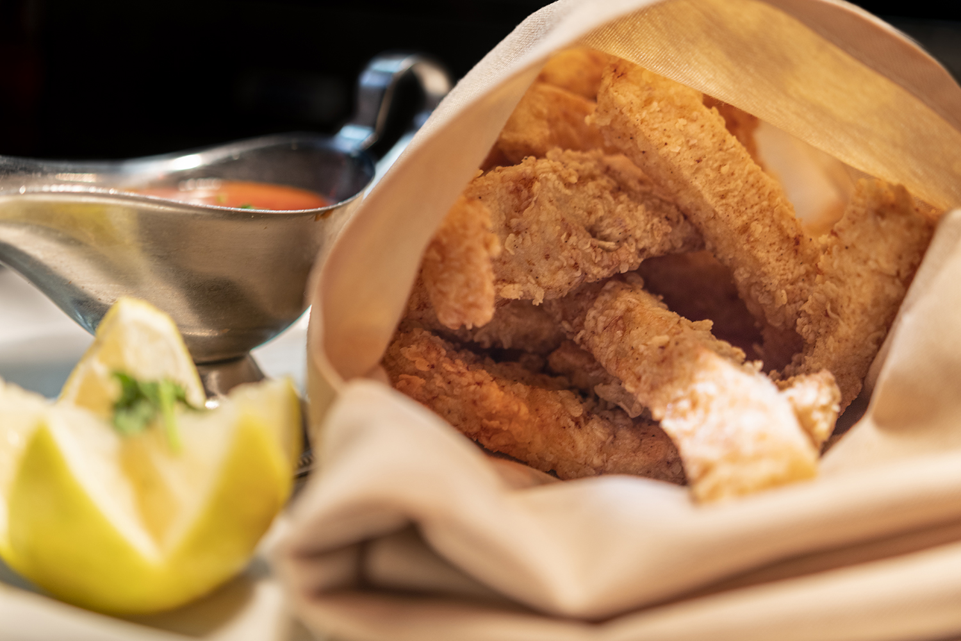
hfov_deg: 33.4
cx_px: 480
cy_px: 320
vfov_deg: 22.6
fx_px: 1602
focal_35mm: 60
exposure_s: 1/50
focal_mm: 60
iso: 80
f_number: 3
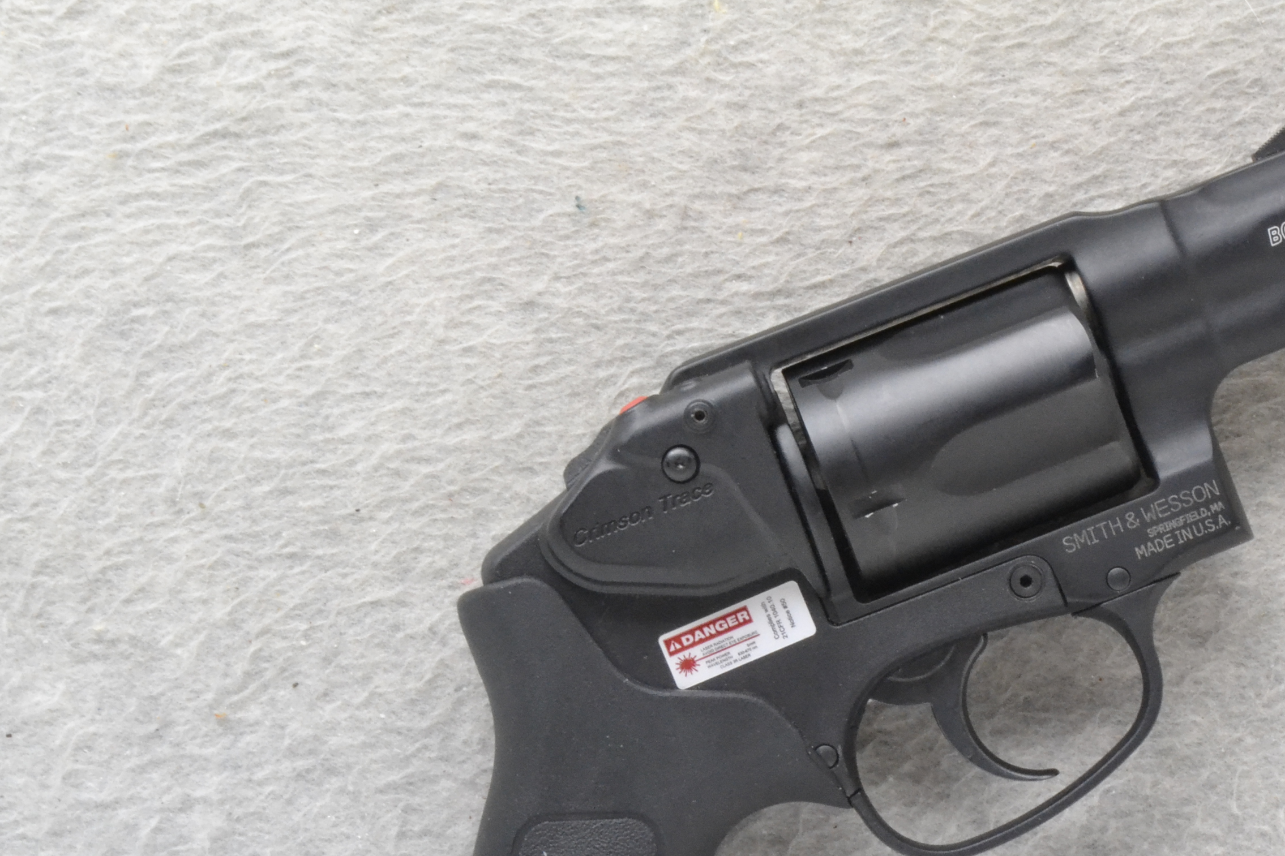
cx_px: 862
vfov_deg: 13.3
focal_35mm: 103
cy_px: 627
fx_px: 3667
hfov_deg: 19.8
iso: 3200
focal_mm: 45
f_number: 20
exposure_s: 1/160
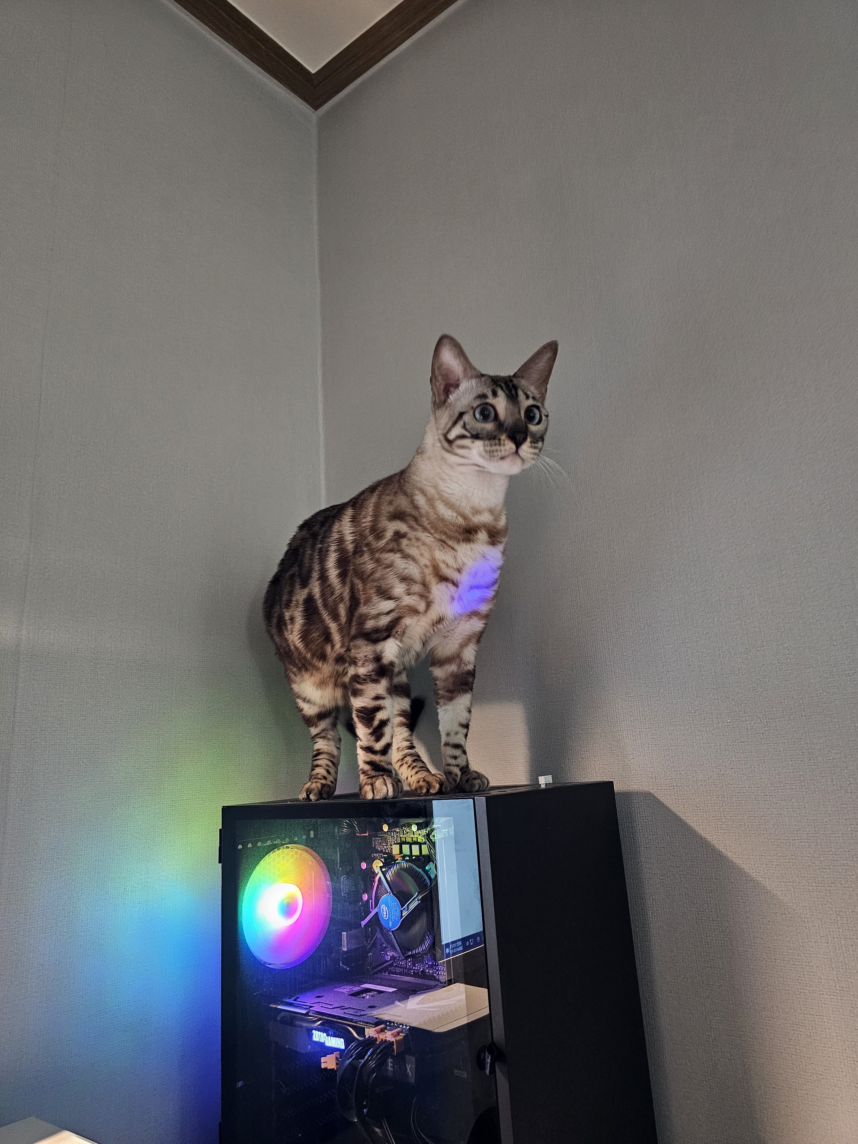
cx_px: 429
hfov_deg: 58.9
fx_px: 760
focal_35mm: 23
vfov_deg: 73.9
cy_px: 572
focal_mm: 6.3
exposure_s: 1/24
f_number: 1.7
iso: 640
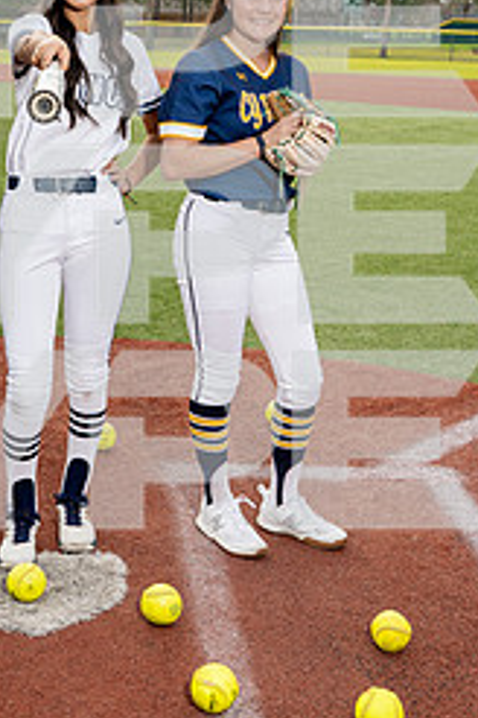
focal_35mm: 64
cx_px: 61
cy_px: 236
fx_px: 1275
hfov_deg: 20.9
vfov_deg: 31.2
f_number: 5.6
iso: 80
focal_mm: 35
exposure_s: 1/250
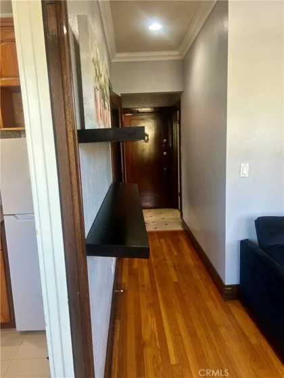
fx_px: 284
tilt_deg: -9.2
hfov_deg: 53.1
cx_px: 142
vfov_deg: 67.3
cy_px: 189
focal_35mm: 26
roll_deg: +2.6
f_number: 1.5
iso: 80
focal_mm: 5.7
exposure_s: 1/60
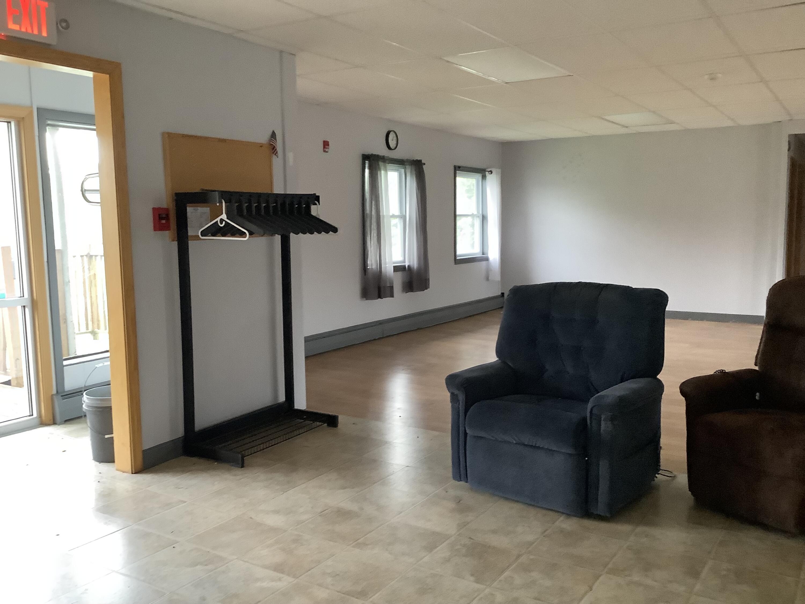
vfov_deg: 45.4
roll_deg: -0.4
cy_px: 302
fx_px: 721
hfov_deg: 58.4
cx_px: 402
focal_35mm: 31
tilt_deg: -6.8
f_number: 2.4
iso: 400
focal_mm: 3.3
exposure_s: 1/50
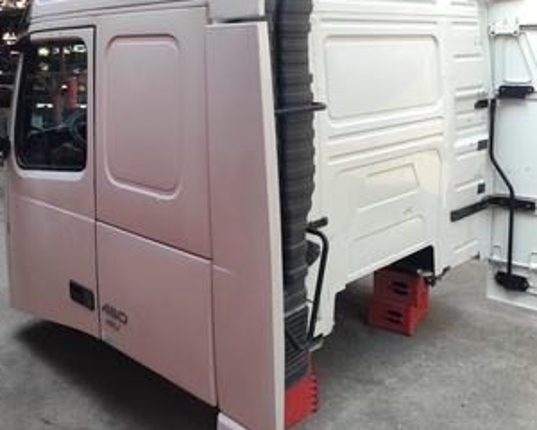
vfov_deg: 37.5
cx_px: 266
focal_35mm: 39
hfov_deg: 46.8
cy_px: 122
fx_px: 620
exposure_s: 1/130
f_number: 1.89
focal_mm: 5.43
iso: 100
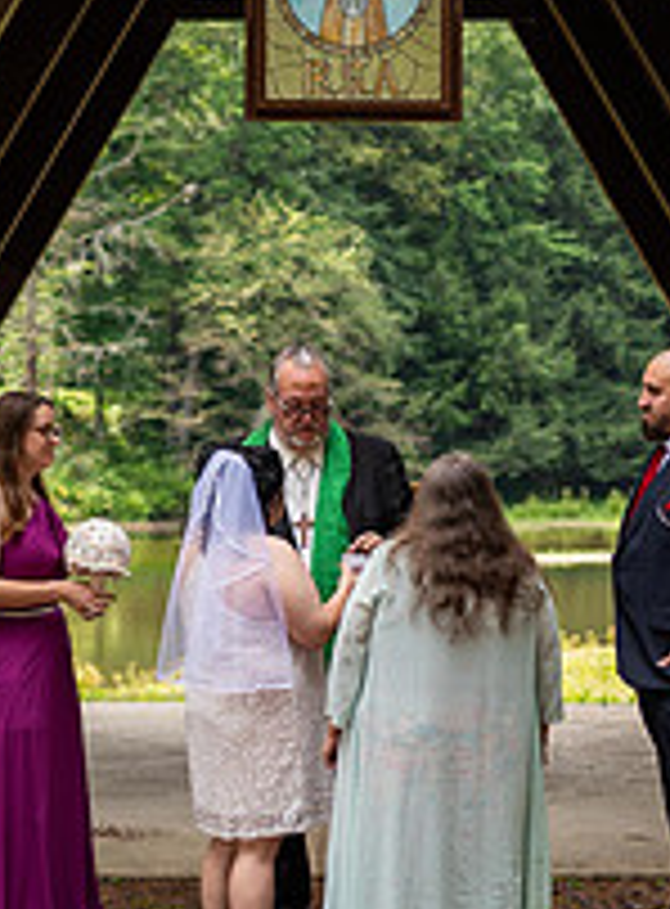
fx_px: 2974
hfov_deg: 12.9
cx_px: 328
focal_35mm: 114
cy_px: 522
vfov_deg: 17.4
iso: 80
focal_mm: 35
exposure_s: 1/800
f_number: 2
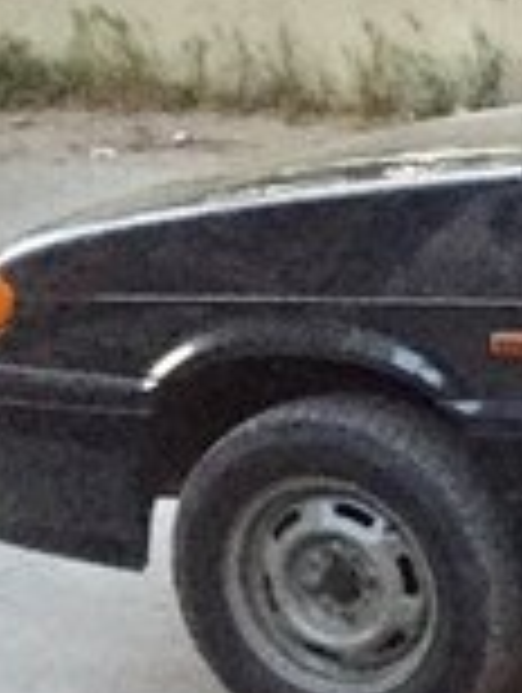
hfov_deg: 10.2
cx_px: 1323
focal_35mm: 124
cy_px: 434
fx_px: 2486
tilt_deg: -12.3
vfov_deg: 15.8
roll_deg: +2.4
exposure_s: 1/17
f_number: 2.2
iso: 640
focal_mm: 4.15
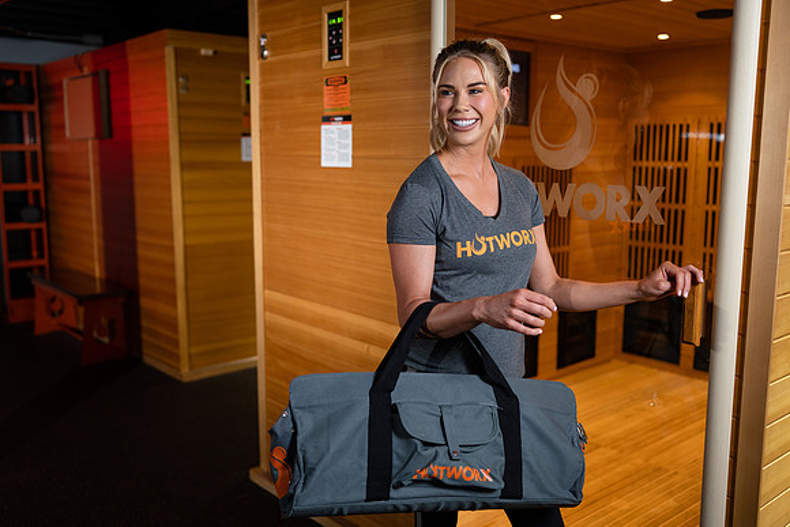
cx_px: 395
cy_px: 264
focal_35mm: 35
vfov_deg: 37.9
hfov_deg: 54.4
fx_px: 768
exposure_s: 1/80
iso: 400
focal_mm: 35
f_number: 2.2
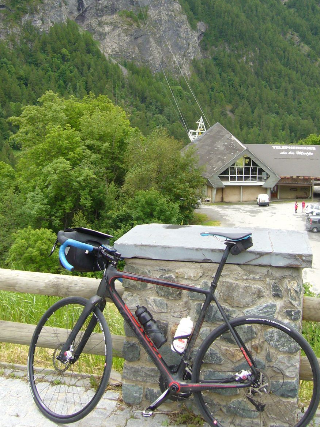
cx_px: 166
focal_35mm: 48
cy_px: 136
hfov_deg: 30.3
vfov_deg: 39.1
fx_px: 592
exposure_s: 1/160
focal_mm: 5.8
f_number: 5.6
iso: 100
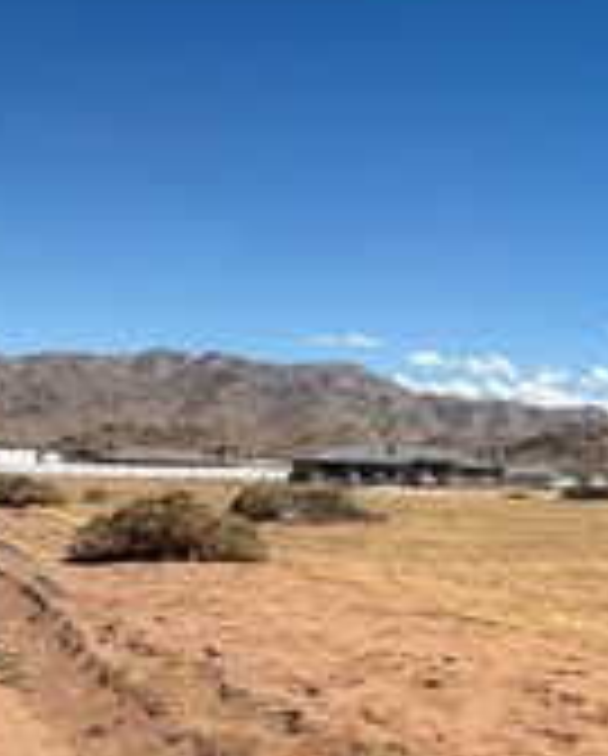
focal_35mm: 52
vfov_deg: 35.9
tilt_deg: +4.2
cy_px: 400
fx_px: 1166
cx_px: 725
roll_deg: -2.0
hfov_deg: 26.1
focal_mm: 2.22
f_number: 2.2
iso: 20
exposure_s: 1/1211
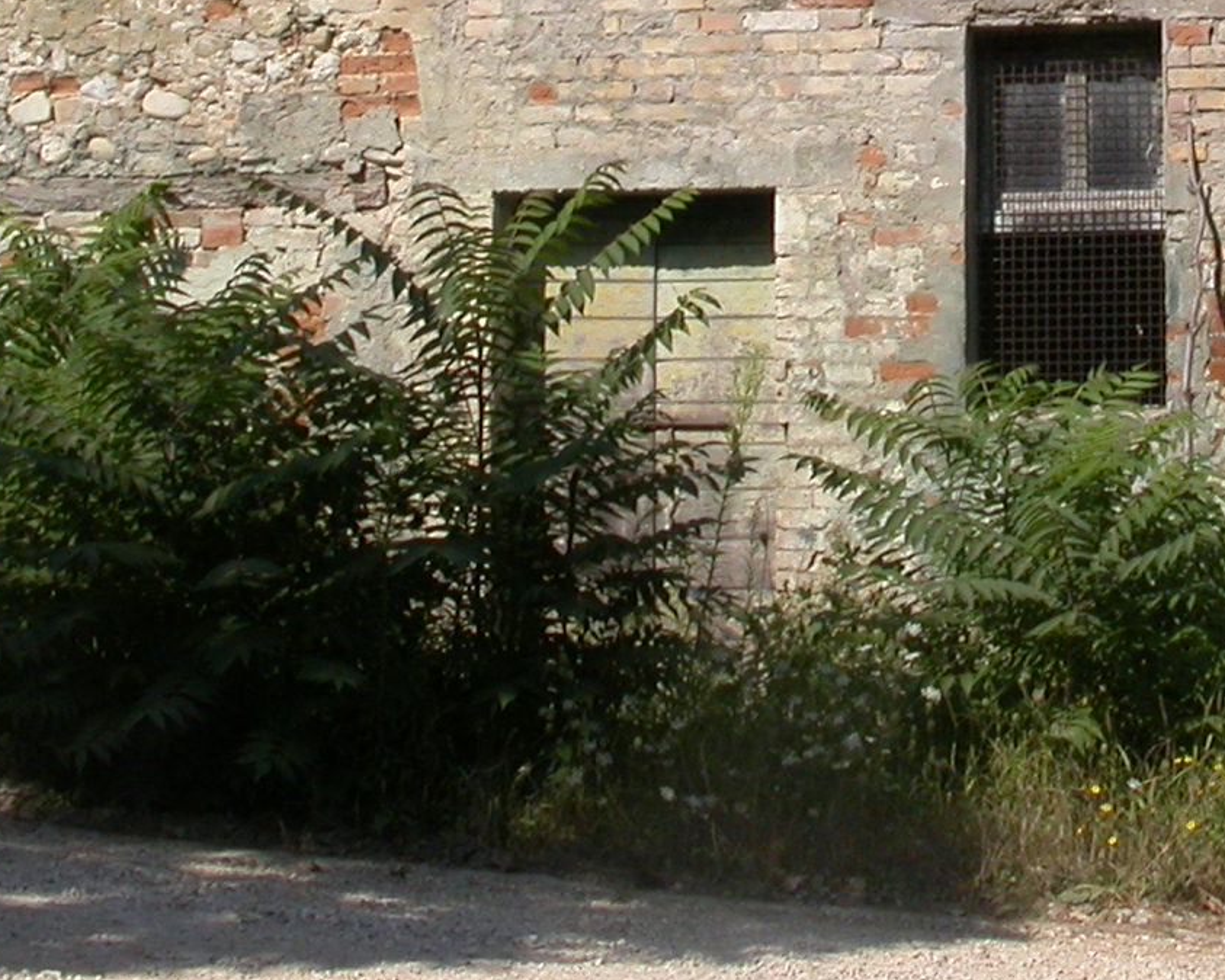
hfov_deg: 19.0
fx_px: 3625
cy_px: -241
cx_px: 979
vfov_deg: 14.8
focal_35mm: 100
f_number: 7.5
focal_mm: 7.85
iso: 100
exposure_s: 1/403
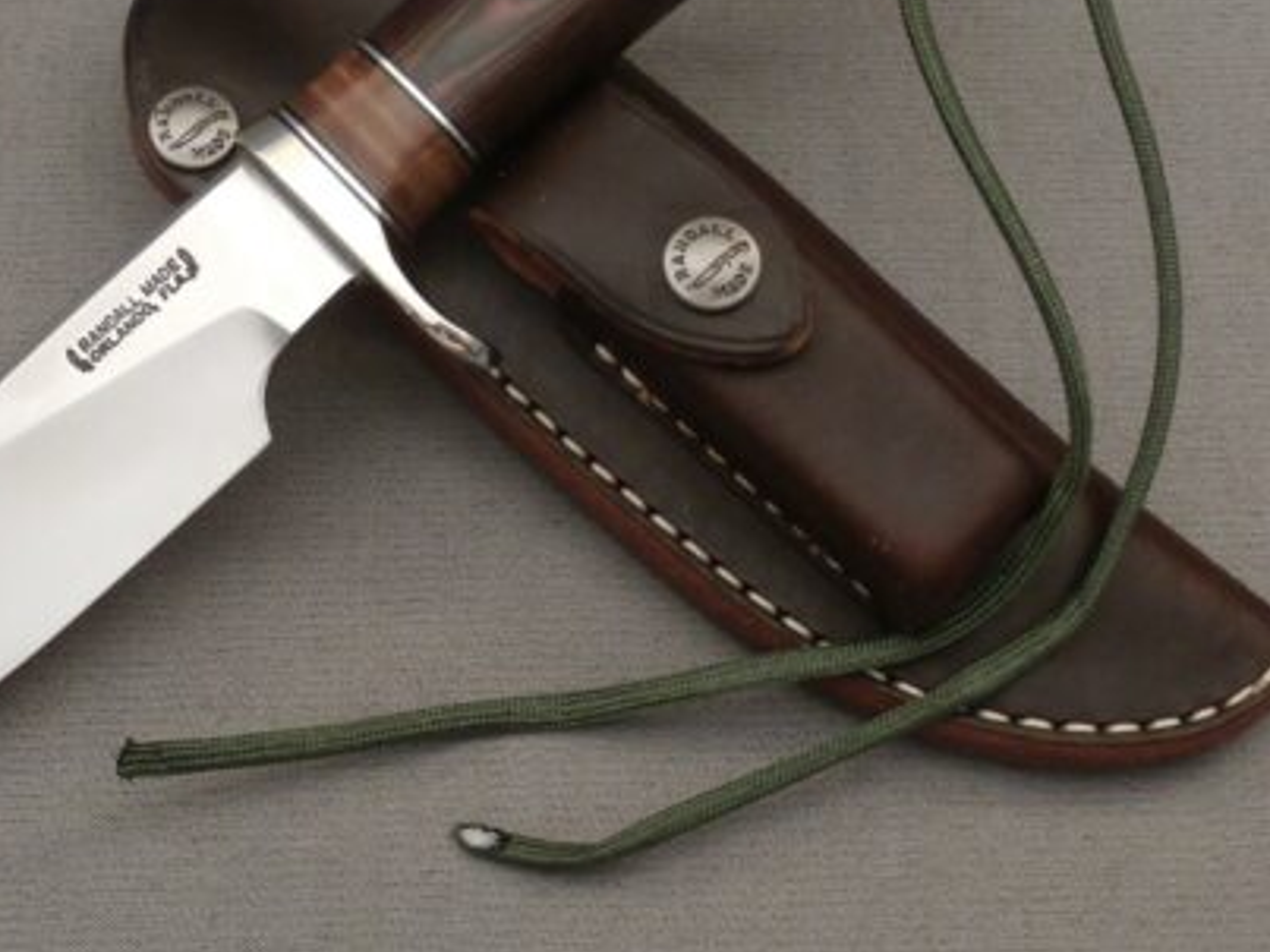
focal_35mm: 61
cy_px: 255
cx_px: 457
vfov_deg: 23.8
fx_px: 2237
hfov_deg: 31.5
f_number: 3.6
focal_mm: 7.28
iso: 400
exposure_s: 1/20
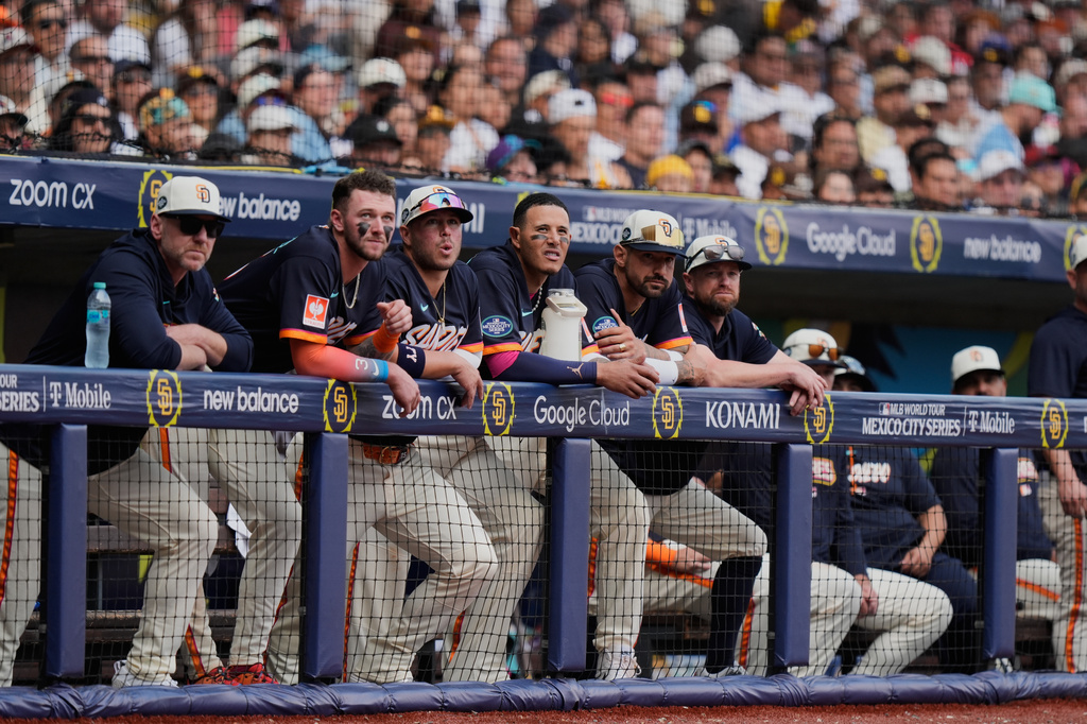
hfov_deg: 5.2
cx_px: 544
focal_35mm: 400
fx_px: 12073
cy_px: 362
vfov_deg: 3.4
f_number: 3.5
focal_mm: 400
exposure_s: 1/1600
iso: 1000
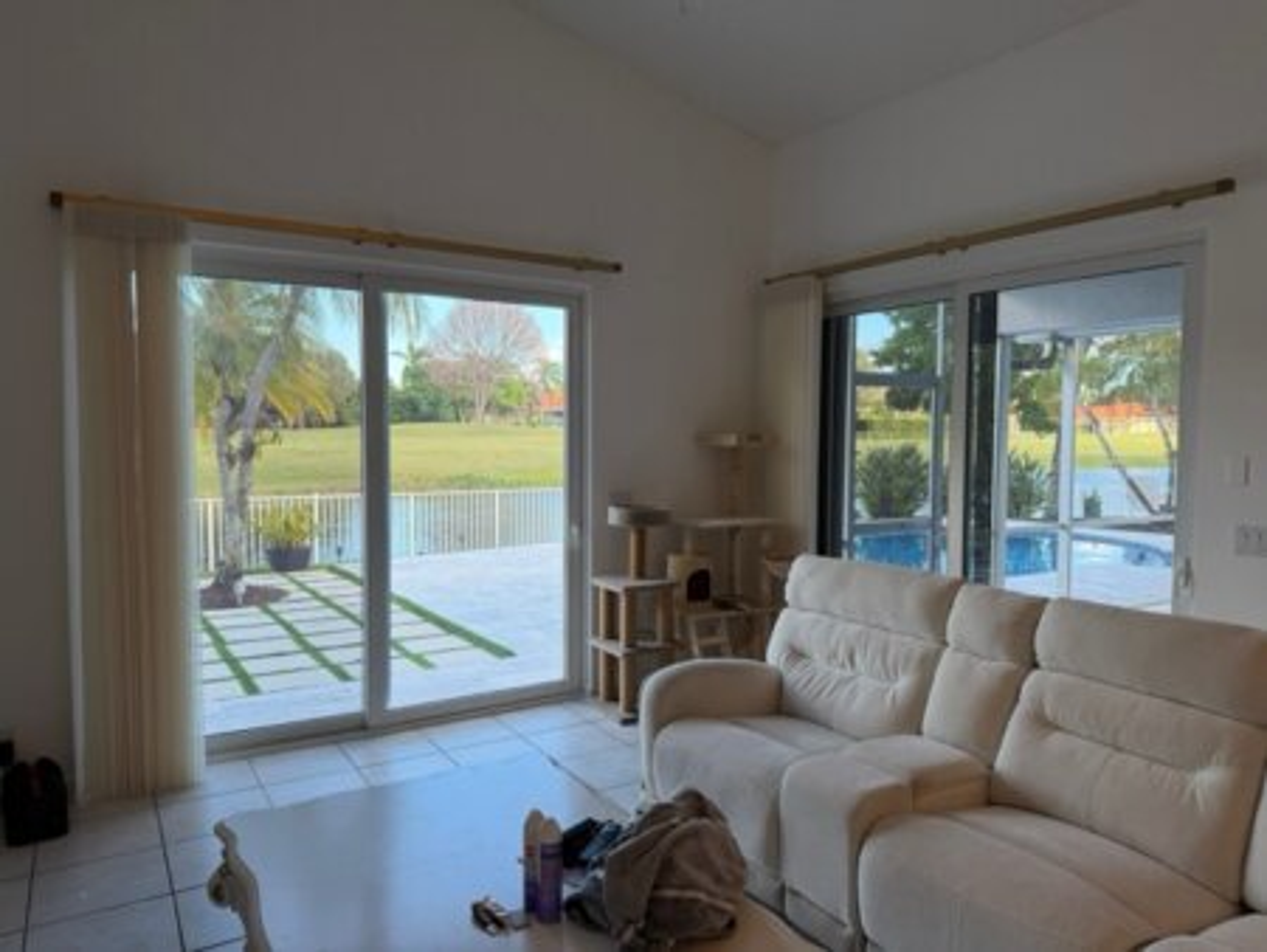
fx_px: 879
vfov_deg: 56.9
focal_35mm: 24
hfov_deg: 71.6
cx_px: 634
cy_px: 476
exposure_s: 1/184
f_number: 1.78
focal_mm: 6.76
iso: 100
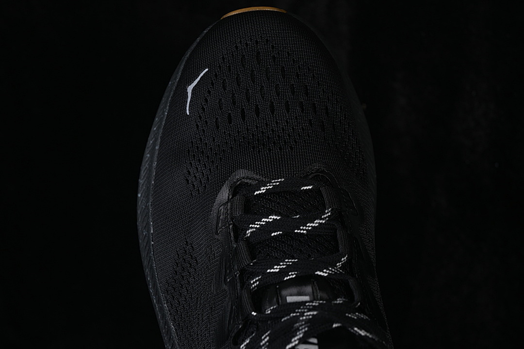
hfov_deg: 27.0
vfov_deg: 18.2
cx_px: 262
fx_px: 1092
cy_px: 174
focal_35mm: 75
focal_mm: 50
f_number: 6.3
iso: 160
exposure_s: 1/60
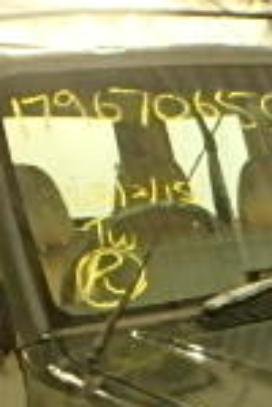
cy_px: 610
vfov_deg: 19.2
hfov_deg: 13.4
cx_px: 473
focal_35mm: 93
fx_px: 1054
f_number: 3.5
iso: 800
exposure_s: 1/15
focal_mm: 3.7
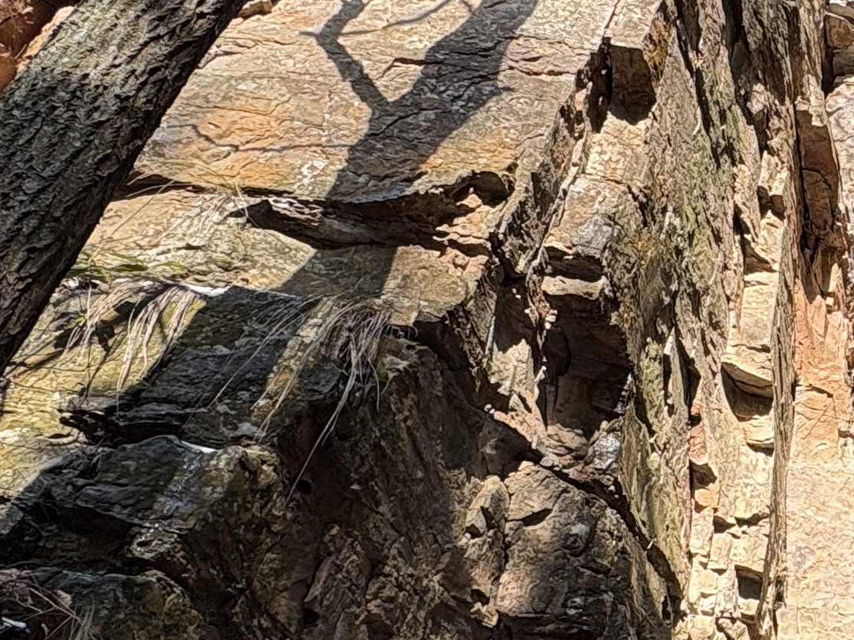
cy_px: 389
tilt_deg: +42.4
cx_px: 1039
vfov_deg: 29.0
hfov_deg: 31.6
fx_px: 1234
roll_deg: -0.6
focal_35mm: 50
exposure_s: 1/492
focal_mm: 2.22
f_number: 2.2
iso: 40
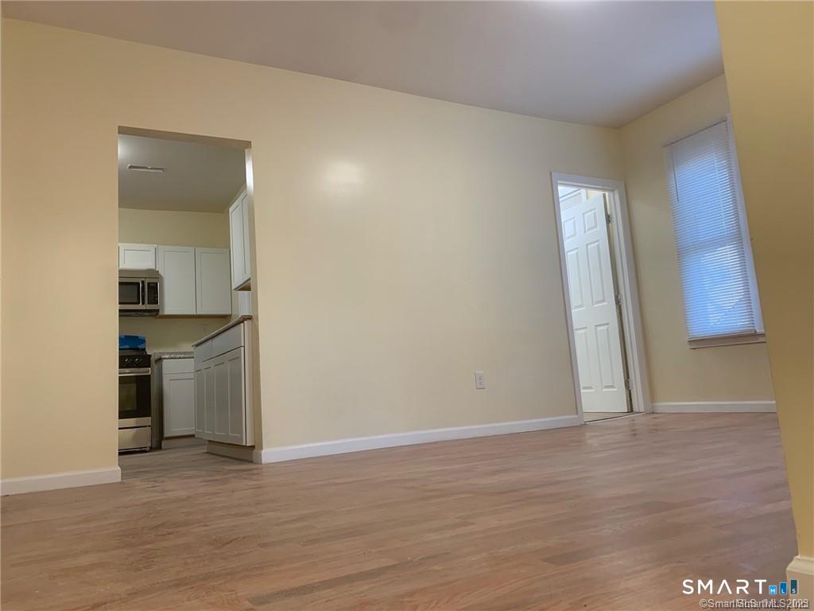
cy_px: 306
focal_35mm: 26
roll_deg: +3.5
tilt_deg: +8.0
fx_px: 611
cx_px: 407
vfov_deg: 53.1
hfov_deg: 67.3
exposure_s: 1/60
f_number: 1.8
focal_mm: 4.25
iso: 64
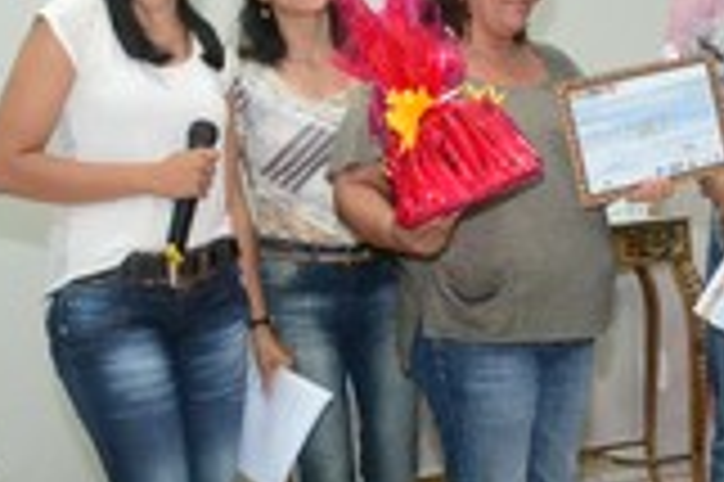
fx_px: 1688
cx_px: 877
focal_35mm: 84
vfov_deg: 16.2
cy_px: 302
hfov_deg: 22.3
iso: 3200
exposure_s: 1/100
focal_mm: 20
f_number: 5.6
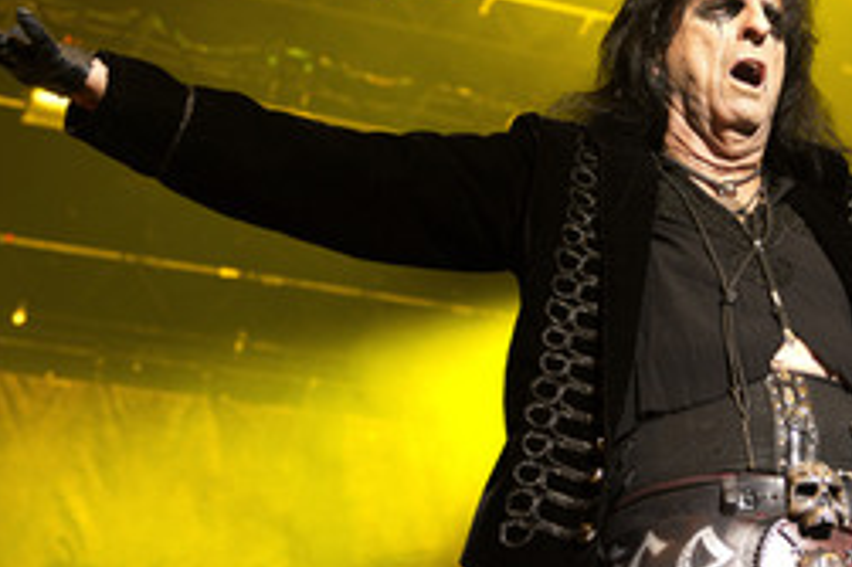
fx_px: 1868
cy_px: 163
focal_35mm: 79
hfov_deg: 25.3
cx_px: 672
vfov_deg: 17.2
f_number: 3.5
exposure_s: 1/200
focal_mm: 44
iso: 1600
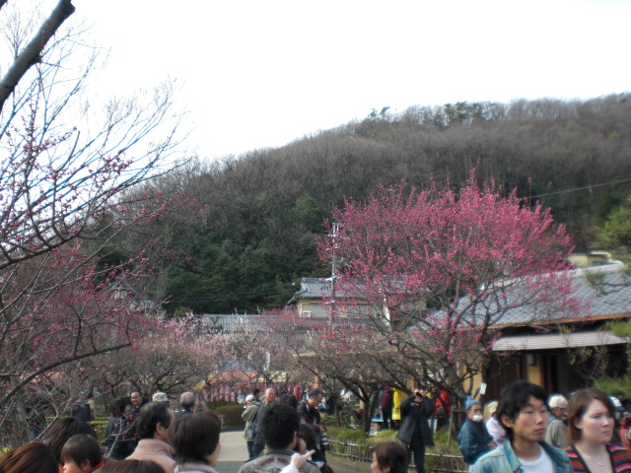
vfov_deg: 37.7
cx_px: 316
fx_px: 693
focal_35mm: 38
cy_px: 236
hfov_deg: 49.0
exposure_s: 1/320
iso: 64
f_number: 3.1
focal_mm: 6.3
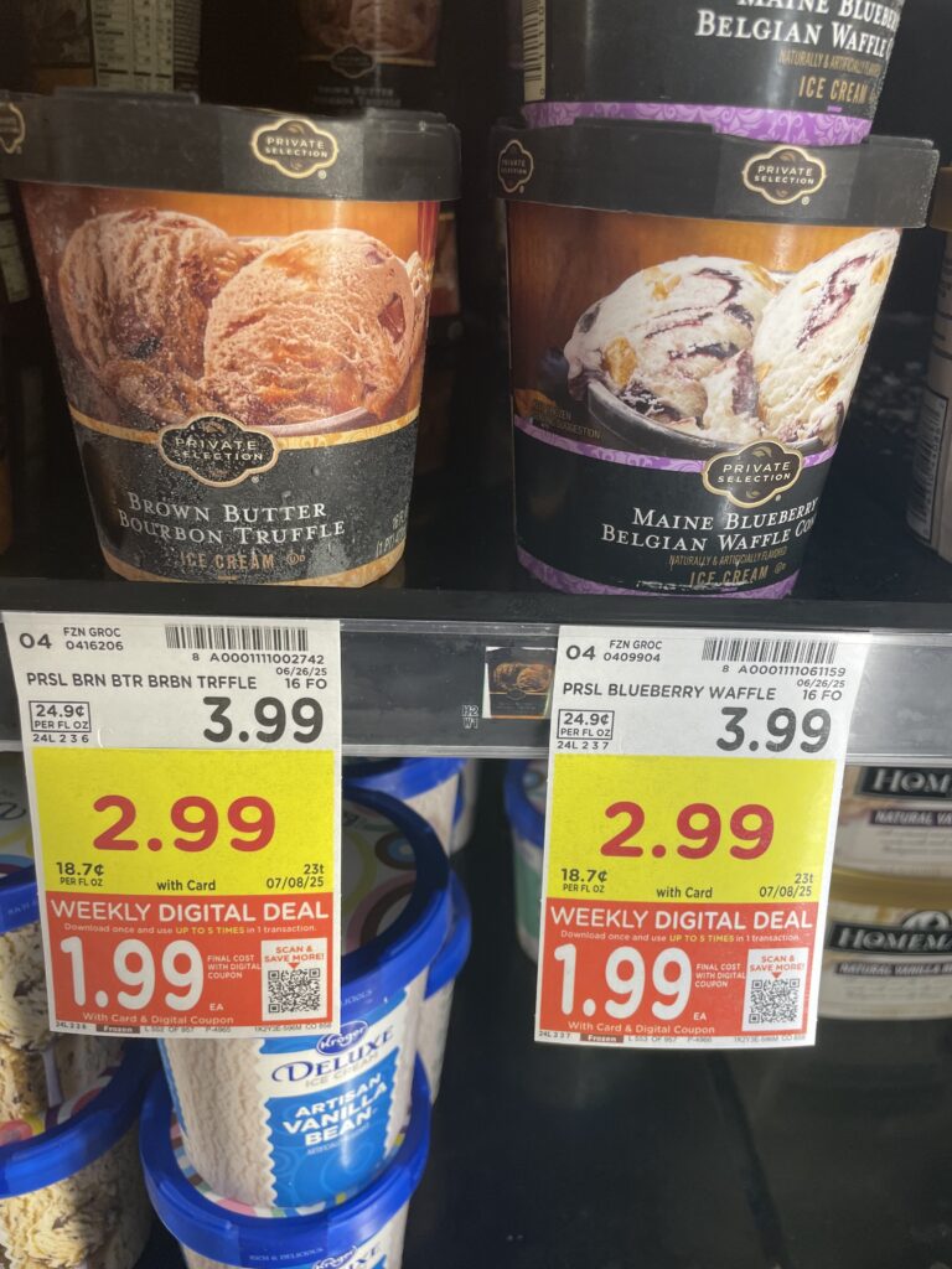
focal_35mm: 26
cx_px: 476
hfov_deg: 53.1
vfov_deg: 67.3
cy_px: 634
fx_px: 953
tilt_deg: -25.3
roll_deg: -2.5
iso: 50
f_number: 1.6
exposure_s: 1/120
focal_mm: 4.2
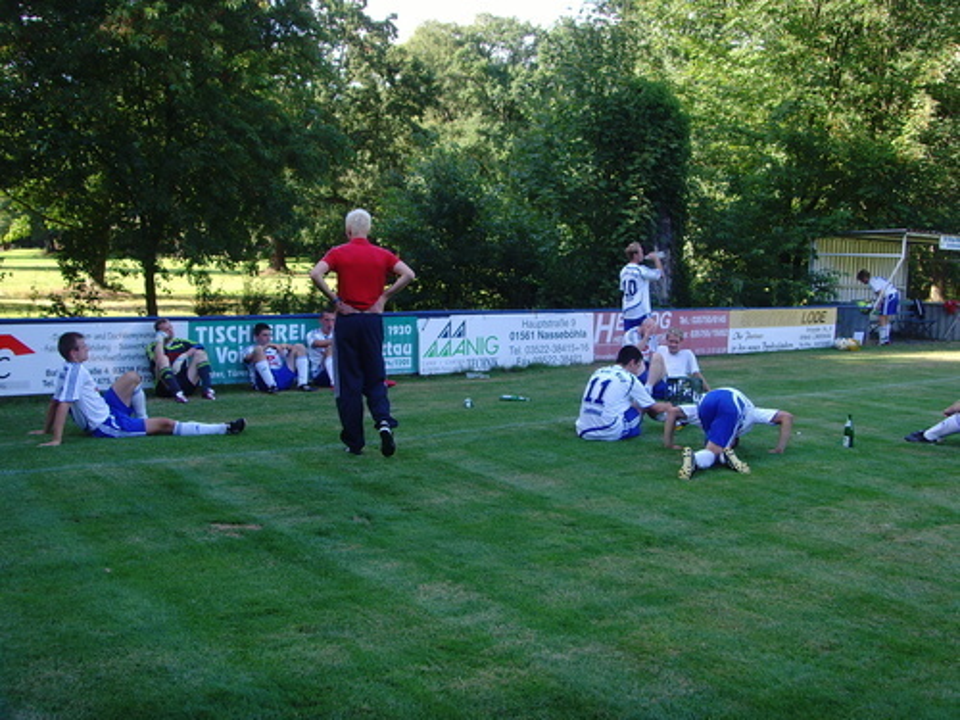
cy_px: 360
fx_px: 1082
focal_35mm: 39
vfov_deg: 36.8
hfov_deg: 47.9
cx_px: 480
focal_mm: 6.6
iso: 80
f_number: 3.5
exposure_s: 1/90
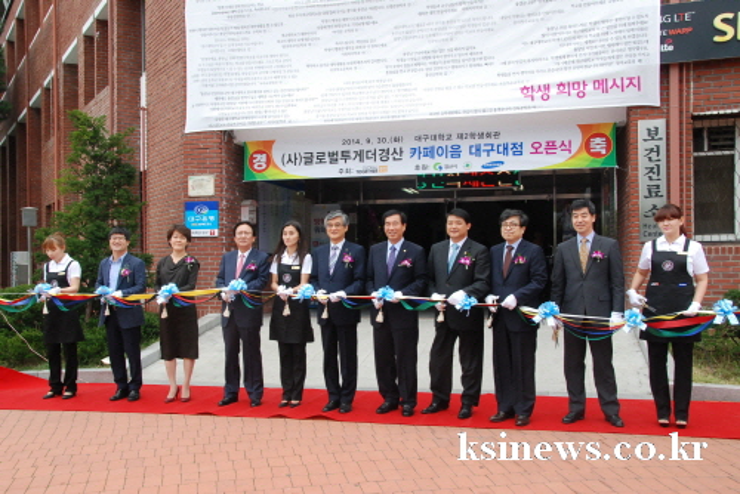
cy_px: 247
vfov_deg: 36.9
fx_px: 740
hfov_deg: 53.1
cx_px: 370
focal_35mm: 36
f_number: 9
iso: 800
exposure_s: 1/320
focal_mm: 24
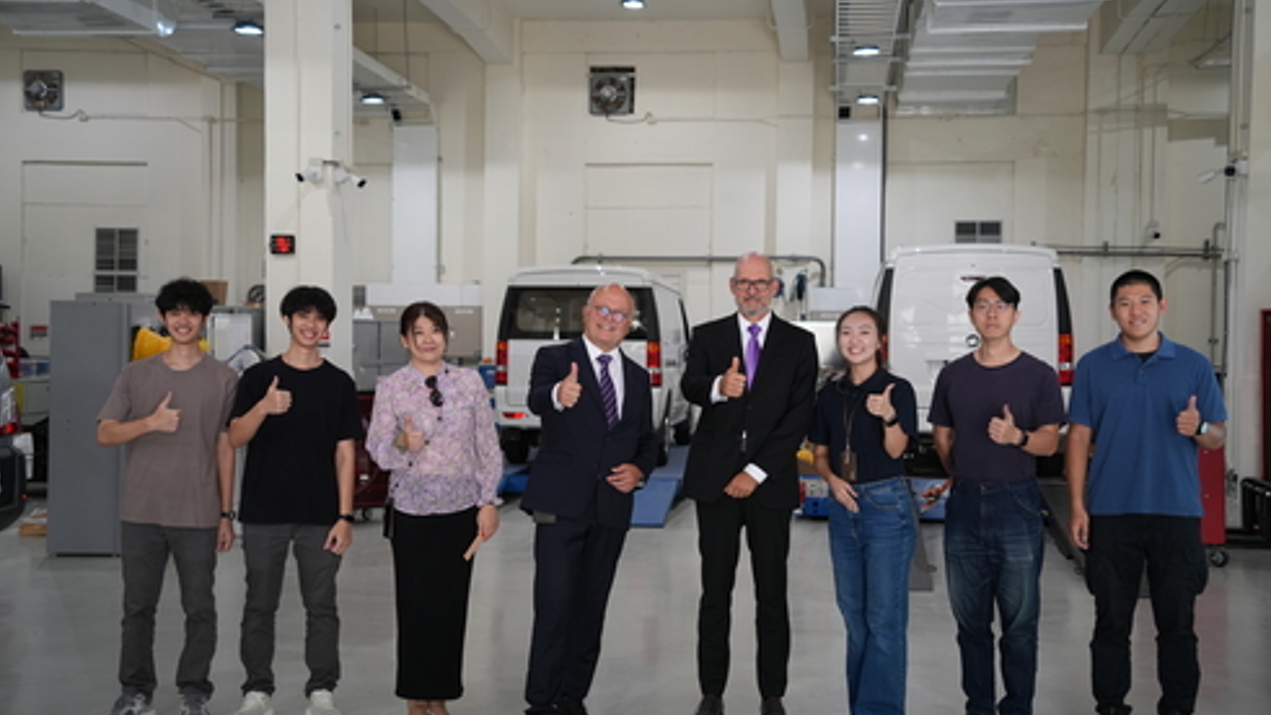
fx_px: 1617
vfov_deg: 24.9
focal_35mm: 48
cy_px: 361
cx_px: 645
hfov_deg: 42.9
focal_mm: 45
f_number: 3.5
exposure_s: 1/100
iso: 640
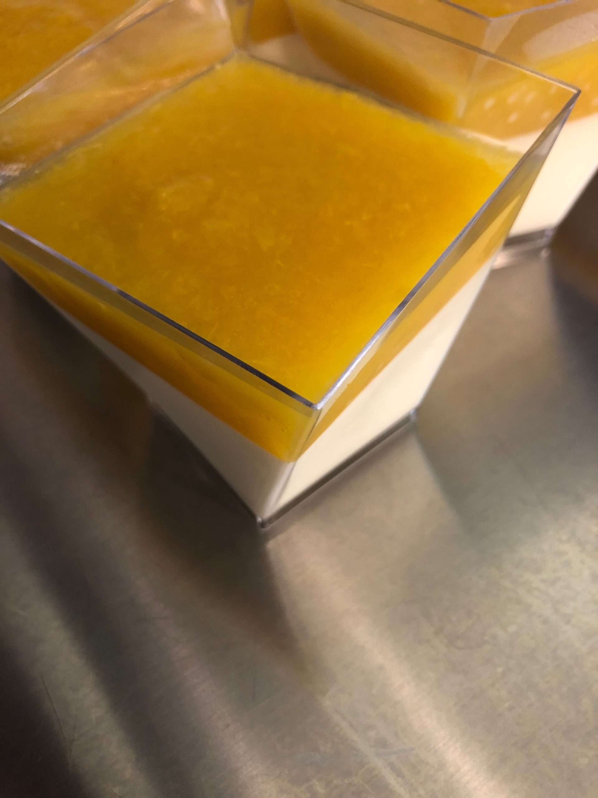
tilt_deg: -51.4
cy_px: 399
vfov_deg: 63.4
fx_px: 645
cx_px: 299
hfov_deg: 49.7
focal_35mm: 28
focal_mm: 3.99
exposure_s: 1/17
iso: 100
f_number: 1.8
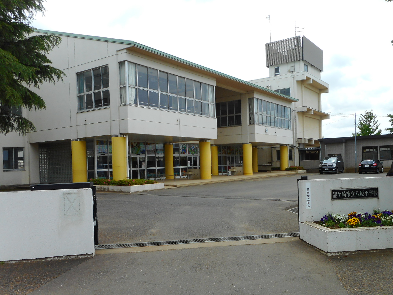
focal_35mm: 30
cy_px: 166
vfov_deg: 46.7
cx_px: 217
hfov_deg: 59.8
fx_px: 341
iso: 80
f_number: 3.7
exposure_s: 1/400
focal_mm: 4.5
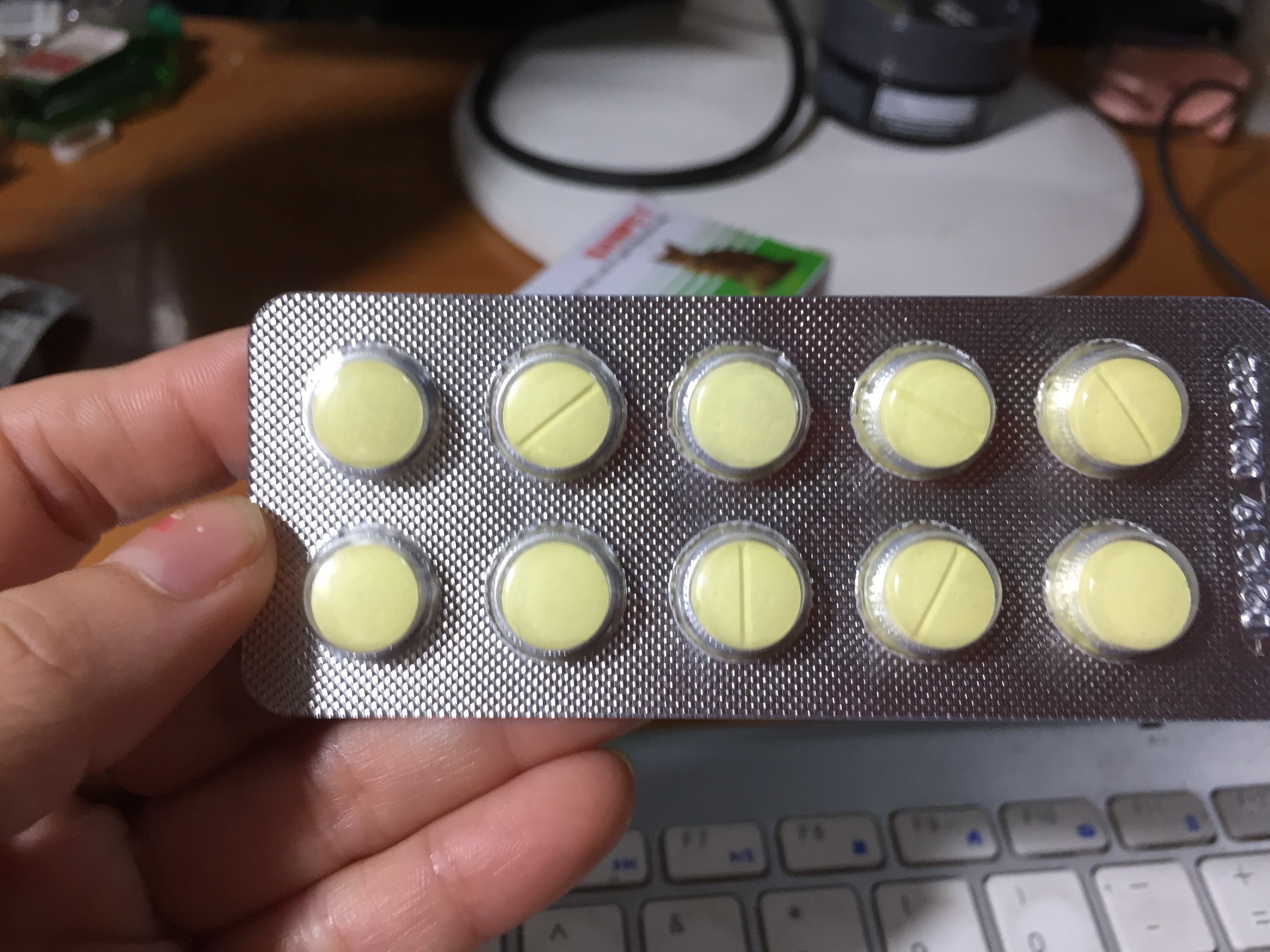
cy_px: 476
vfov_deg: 48.2
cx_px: 635
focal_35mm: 29
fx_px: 1064
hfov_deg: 61.7
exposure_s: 1/33
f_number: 2.2
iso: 80
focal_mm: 4.15
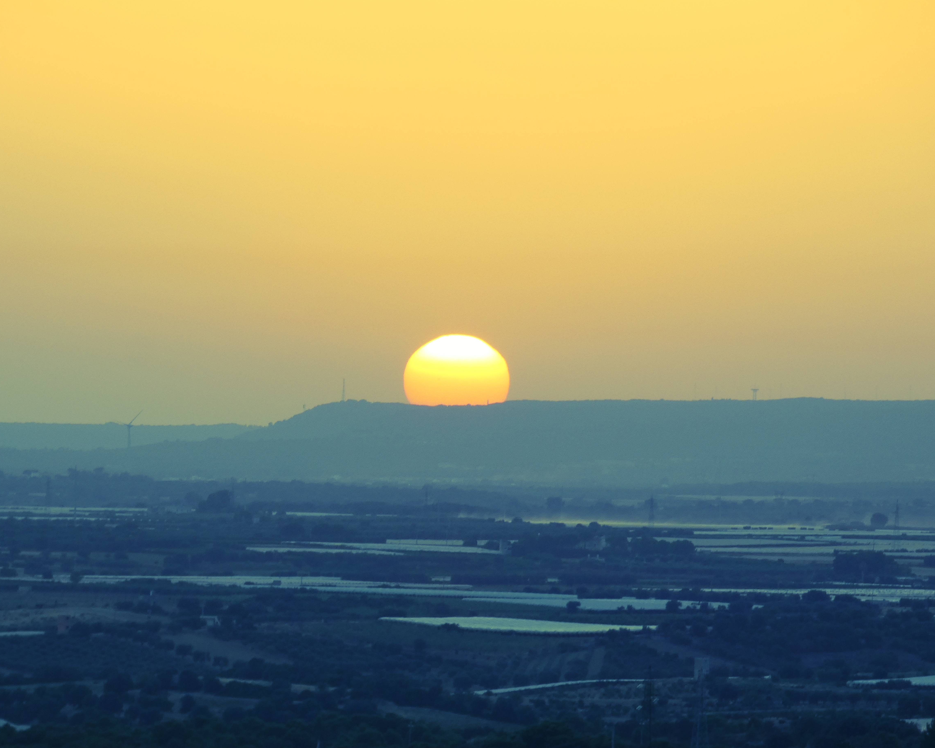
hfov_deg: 4.6
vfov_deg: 3.7
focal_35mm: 417
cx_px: 461
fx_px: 11539
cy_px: 374
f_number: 5.6
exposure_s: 1/50
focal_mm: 71.7
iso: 80
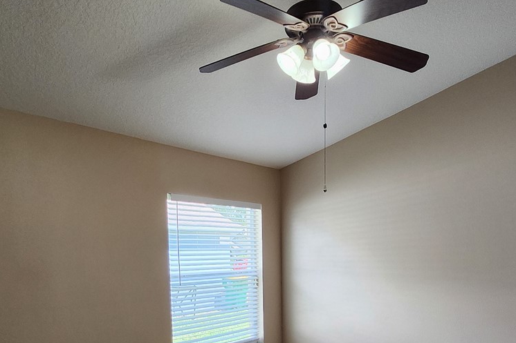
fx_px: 416
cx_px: 254
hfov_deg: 63.7
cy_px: 297
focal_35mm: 29
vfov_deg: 41.9
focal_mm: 1.74
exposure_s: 1/60
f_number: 2.2
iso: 64
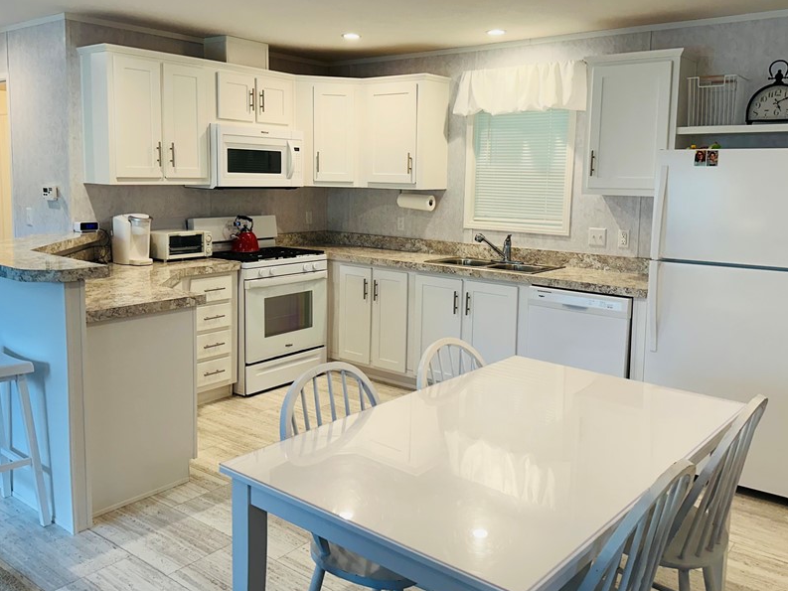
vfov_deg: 45.3
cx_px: 395
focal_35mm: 31
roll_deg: -1.5
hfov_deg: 58.3
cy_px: 250
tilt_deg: -6.2
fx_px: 706
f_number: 1.78
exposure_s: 1/120
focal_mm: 6.86
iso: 160
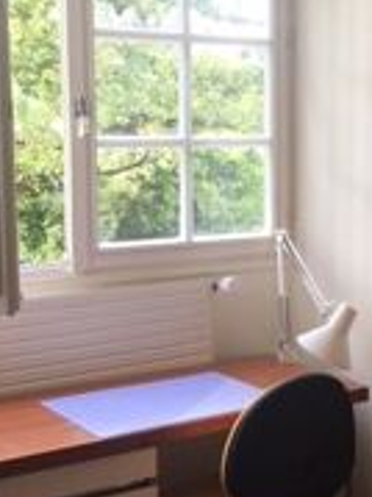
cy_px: 226
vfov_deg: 28.2
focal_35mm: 69
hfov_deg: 20.6
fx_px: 990
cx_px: 375
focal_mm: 4.15
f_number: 2.2
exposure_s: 1/33
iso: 25
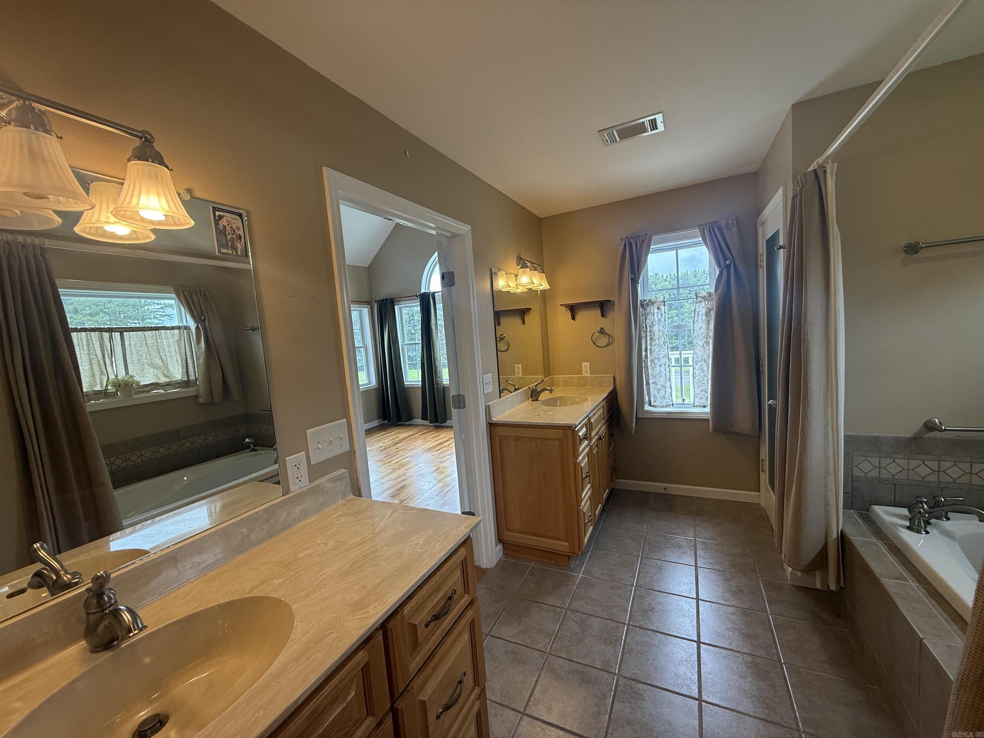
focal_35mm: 14
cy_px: 369
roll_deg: +4.3
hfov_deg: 102.1
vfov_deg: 85.7
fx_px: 398
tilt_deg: -4.7
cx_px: 492
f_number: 2.2
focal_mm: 2.22
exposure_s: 1/120
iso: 100
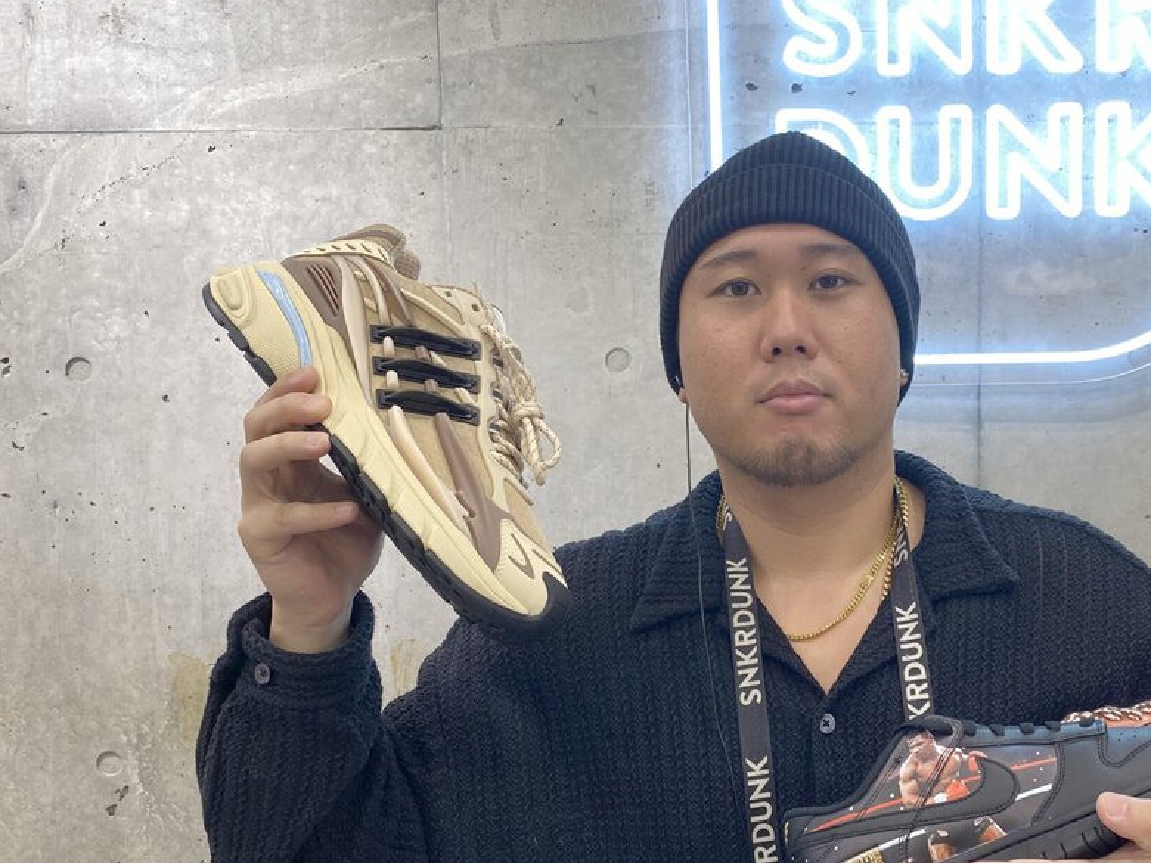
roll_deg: +0.6
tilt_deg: -5.3
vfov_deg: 36.0
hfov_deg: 45.6
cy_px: 437
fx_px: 1330
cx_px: 822
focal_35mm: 40
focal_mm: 4.25
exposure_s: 1/100
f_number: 1.8
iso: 125
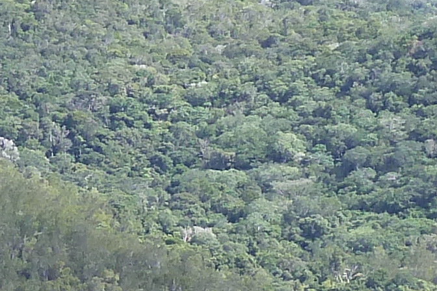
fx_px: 4734
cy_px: 578
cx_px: -21
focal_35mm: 390
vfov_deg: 3.5
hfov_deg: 5.3
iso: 125
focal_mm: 10.3
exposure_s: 1/160
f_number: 4
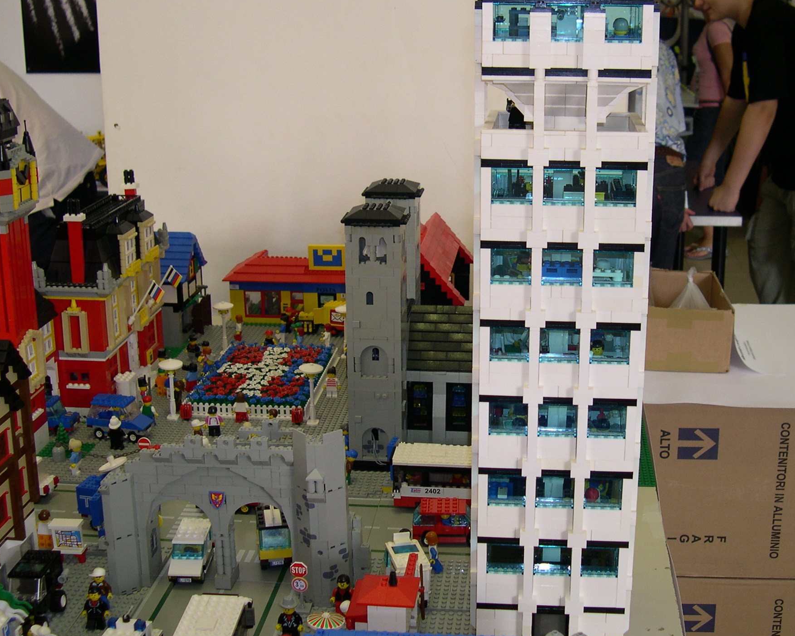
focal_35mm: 48
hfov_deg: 38.7
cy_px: 280
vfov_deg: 31.4
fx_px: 1129
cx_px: 464
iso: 100
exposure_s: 1/30
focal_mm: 8
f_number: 2.8
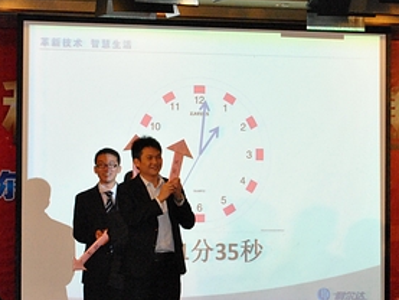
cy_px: 166
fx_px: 1984
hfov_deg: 11.5
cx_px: 272
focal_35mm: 172
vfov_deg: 8.6
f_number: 7.1
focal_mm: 55
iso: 1600
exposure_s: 1/100
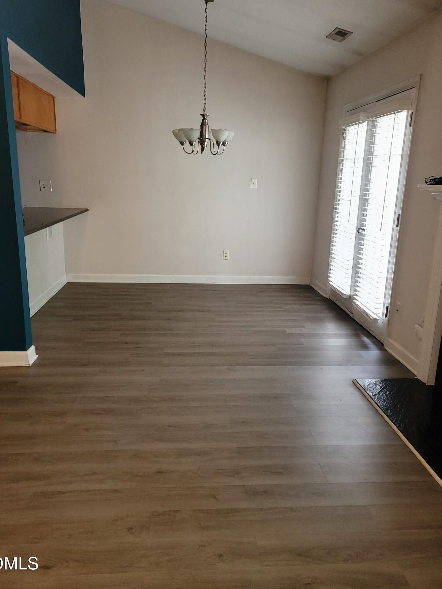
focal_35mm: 27
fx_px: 460
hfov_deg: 51.3
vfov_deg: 65.3
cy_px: 286
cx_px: 219
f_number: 1.8
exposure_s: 1/24
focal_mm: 5.4
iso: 125
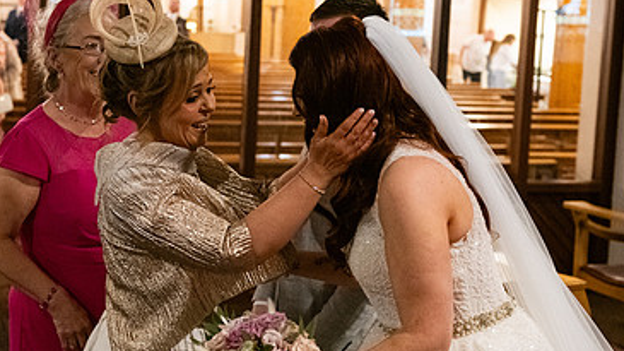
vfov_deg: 17.2
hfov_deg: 30.1
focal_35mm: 70
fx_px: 1158
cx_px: 258
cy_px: 145
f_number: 3.5
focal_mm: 42
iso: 2500
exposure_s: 1/160
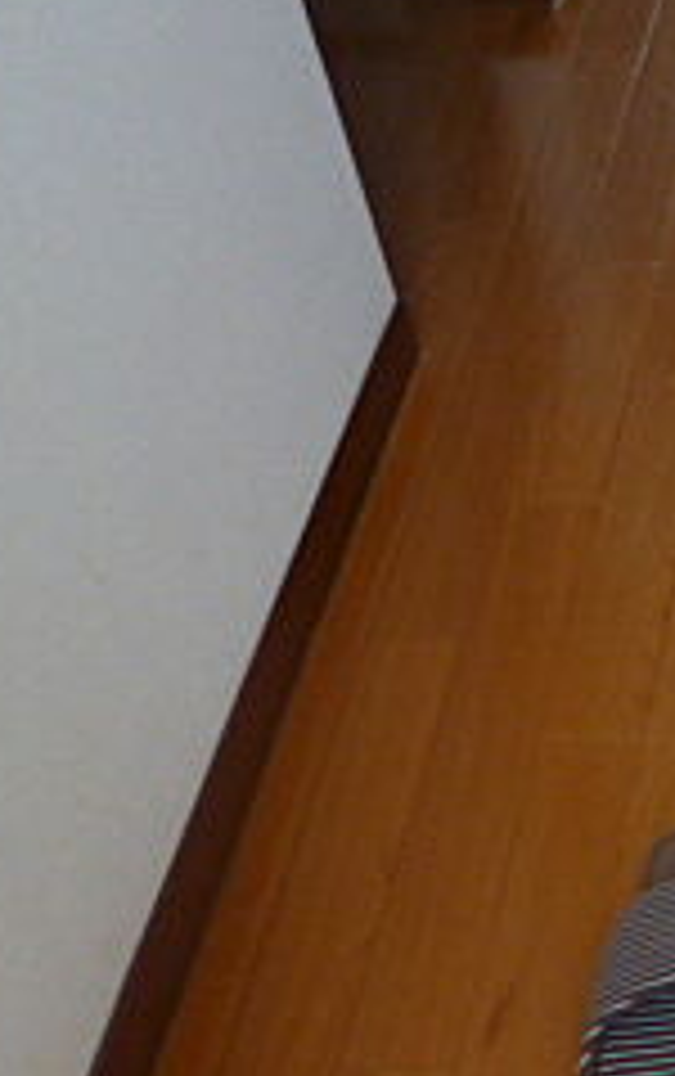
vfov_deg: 29.4
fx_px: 1995
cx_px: 1228
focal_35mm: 68
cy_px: 873
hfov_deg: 16.1
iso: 125
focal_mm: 4.3
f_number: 2.5
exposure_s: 1/60
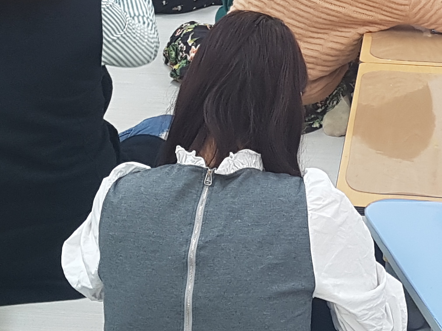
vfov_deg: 14.0
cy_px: -20
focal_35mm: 104
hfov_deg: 18.9
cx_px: 273
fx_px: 1328
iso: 80
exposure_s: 1/60
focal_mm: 4.2
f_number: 1.7
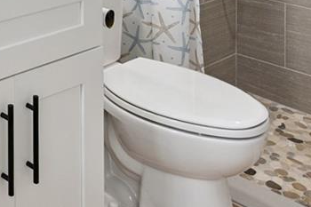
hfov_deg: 27.8
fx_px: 553
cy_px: -163
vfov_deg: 17.4
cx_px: -56
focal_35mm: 64
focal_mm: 14
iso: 200
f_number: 9
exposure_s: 1/6
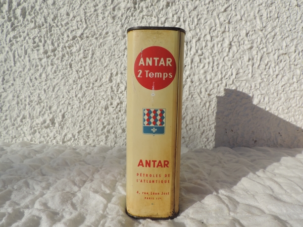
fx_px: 210
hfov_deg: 71.6
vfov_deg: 56.8
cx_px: 152
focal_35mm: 24
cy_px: 114
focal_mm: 4.3
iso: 80
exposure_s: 1/1250
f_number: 4.2
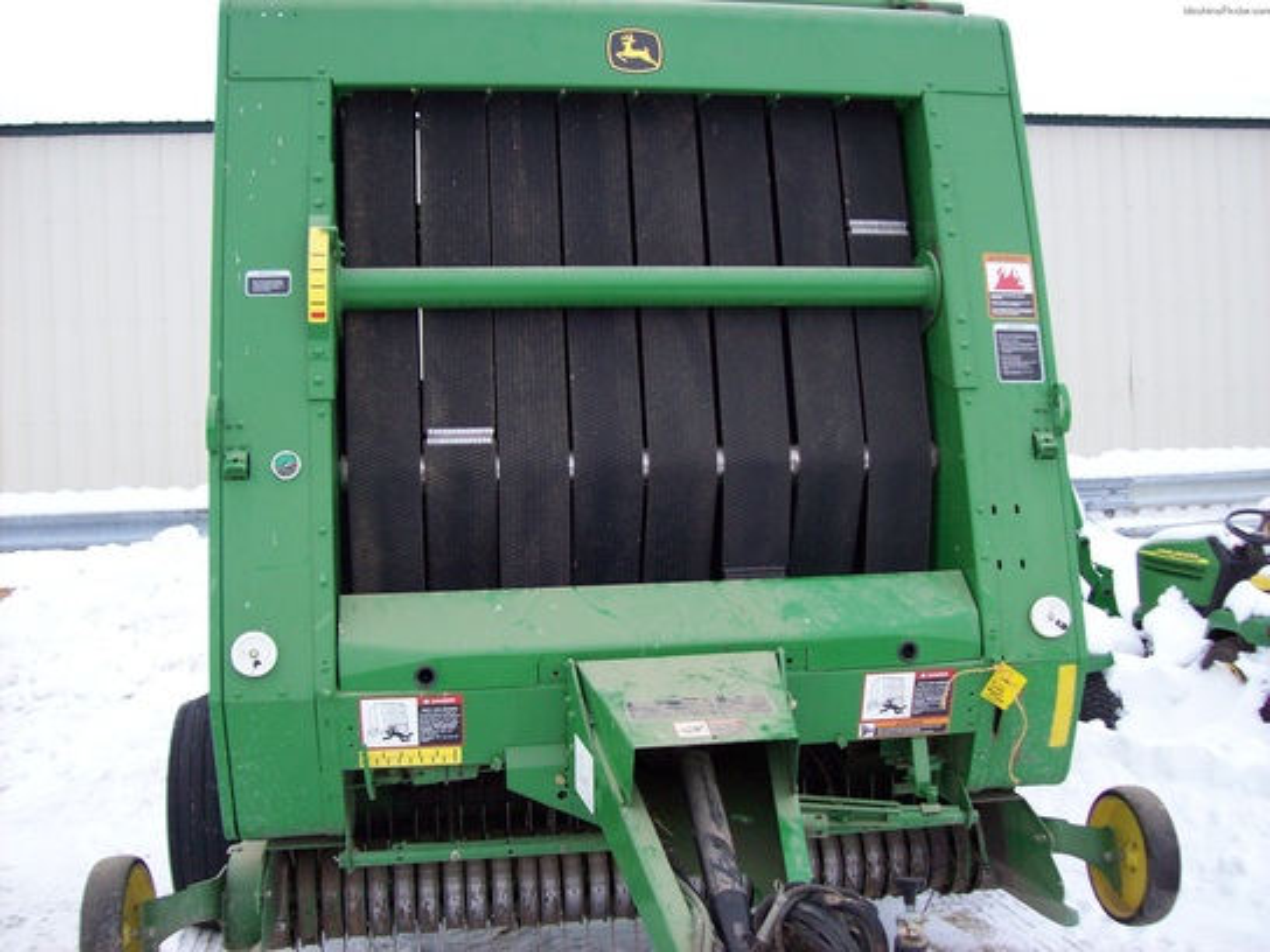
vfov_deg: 39.7
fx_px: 1321
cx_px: 635
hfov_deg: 51.4
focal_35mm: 36
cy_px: 476
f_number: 2.7
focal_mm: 6
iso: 80
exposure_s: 1/236
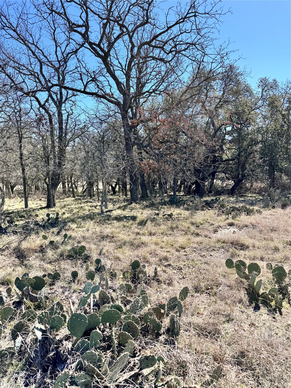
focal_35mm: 24
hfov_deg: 56.8
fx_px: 269
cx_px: 146
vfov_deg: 71.6
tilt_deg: -2.5
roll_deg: +0.6
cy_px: 194
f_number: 1.78
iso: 80
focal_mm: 6.86
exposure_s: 1/2506
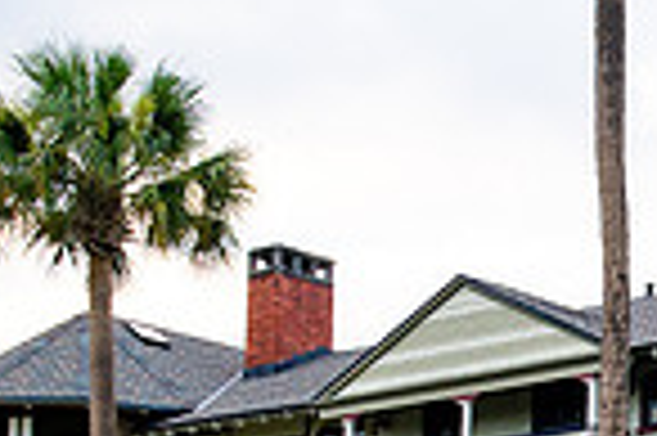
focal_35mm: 139
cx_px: 734
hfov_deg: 14.4
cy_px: 557
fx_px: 2534
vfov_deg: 9.7
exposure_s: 1/100
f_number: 6.3
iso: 400
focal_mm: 35
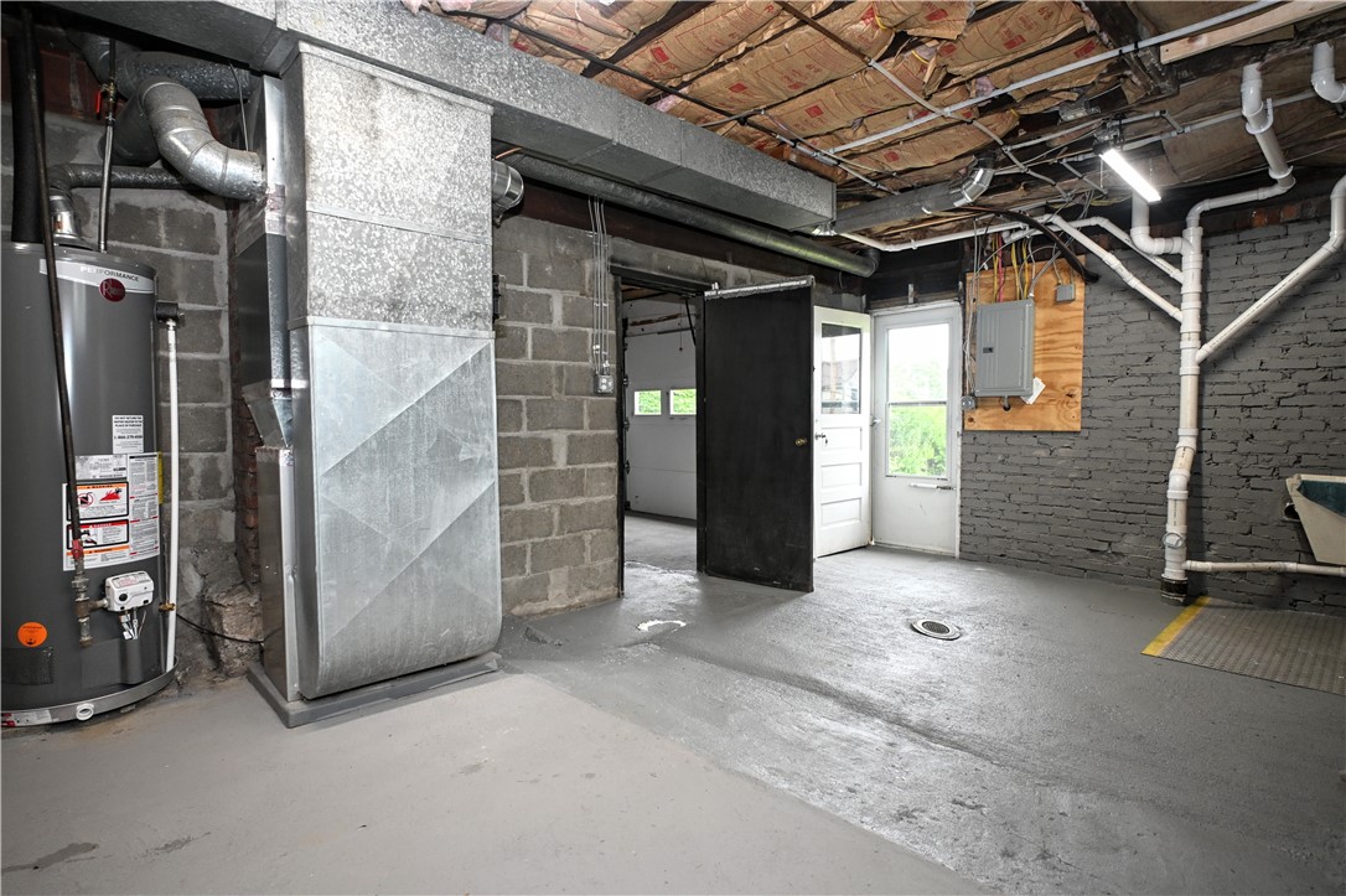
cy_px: 448
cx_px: 673
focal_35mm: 18
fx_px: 673
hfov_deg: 90.0
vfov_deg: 67.3
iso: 450
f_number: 4
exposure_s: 1/60
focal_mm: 12
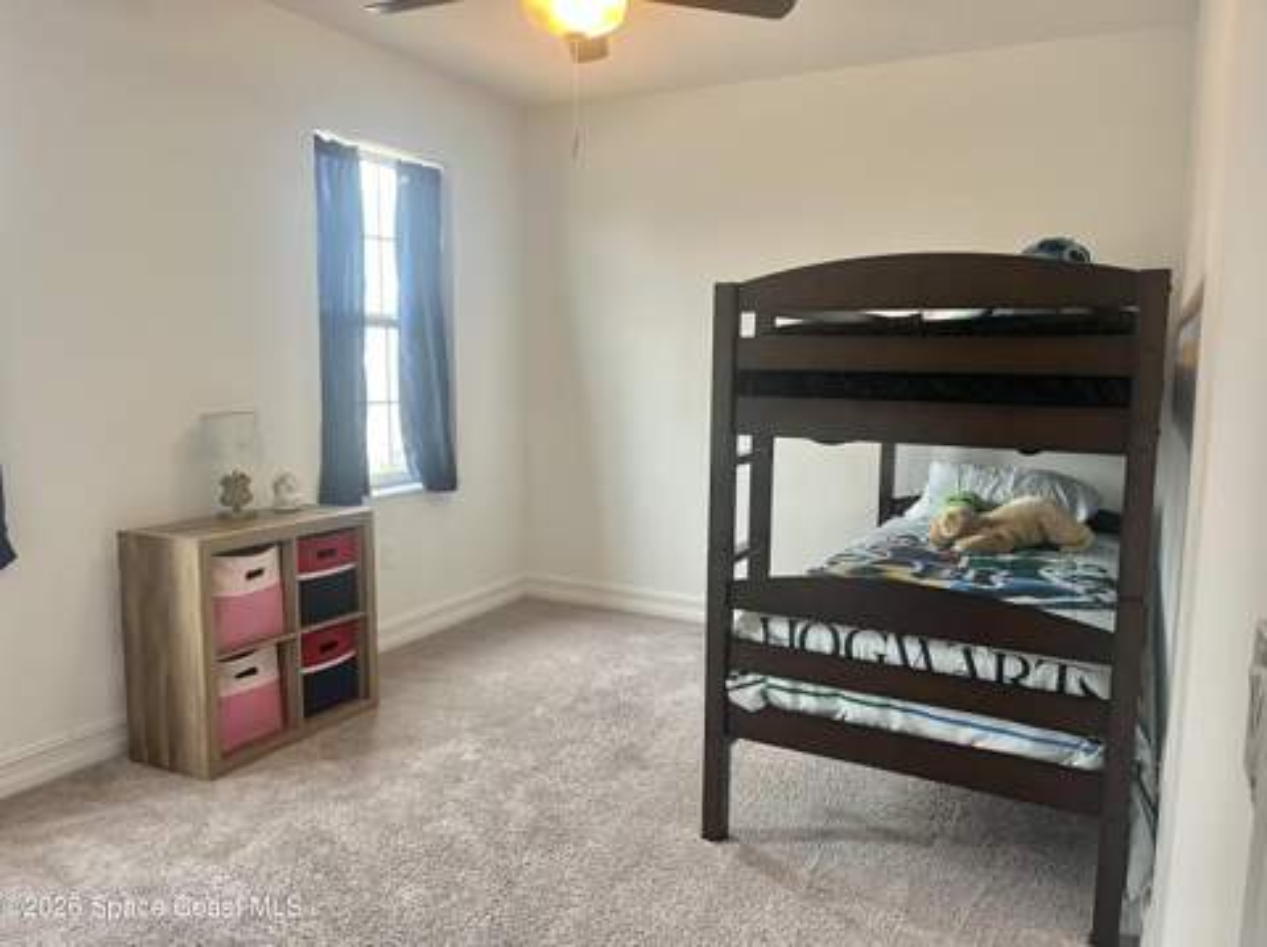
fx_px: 951
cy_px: 474
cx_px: 634
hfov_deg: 67.4
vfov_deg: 53.0
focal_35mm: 26
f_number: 1.6
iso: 100
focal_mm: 5.1
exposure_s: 1/60
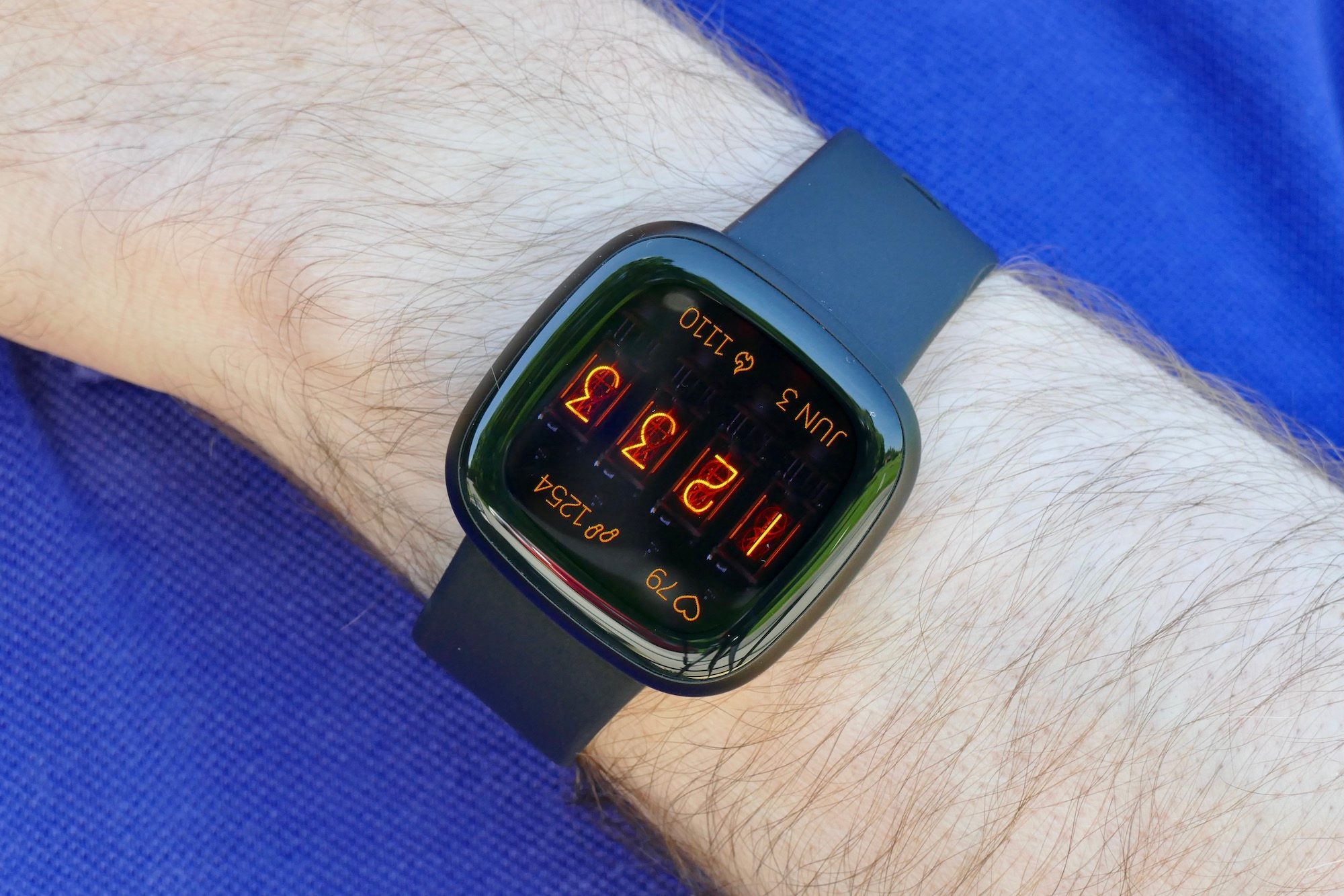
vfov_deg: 7.6
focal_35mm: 180
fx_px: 6719
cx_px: 672
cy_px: 448
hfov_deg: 11.4
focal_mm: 65.81
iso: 320
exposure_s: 1/100
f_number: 7.1
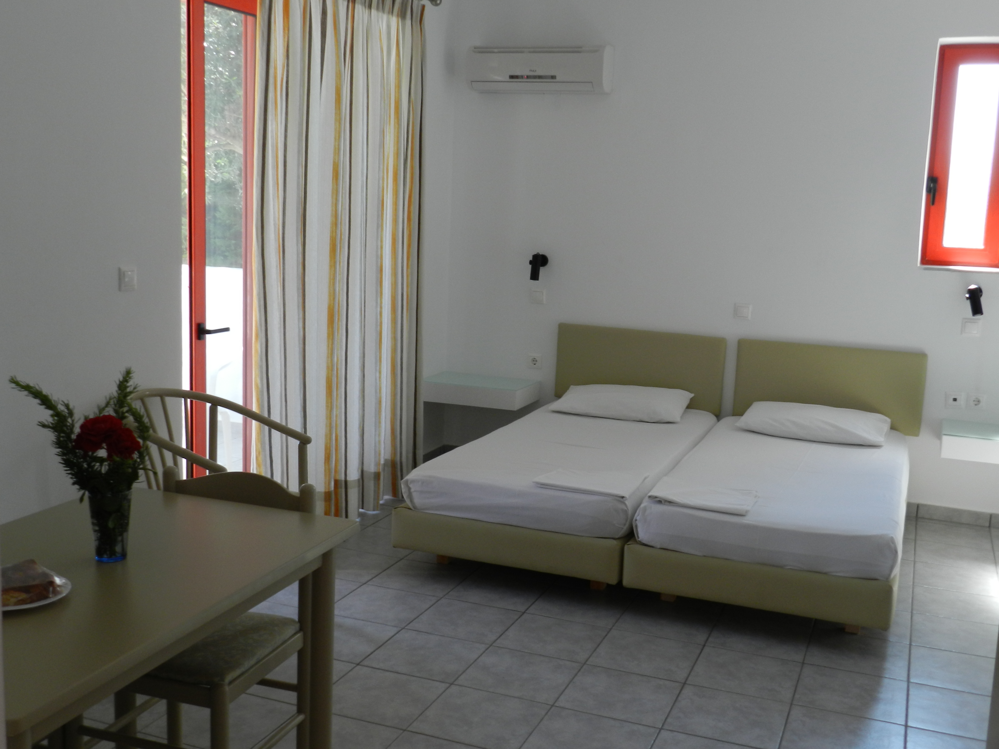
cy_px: 374
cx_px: 500
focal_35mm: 38
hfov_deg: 49.0
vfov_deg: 37.7
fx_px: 1097
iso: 160
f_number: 4
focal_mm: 6.7
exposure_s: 1/30
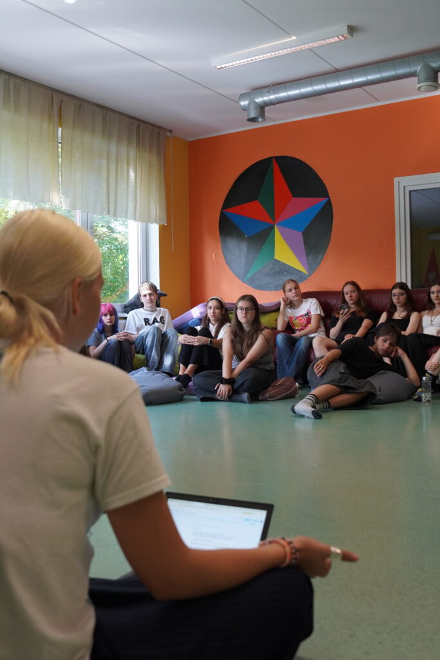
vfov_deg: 53.1
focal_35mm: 36
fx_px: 660
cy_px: 330
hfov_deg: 36.9
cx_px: 220
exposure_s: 1/160
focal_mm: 24
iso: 1000
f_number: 4
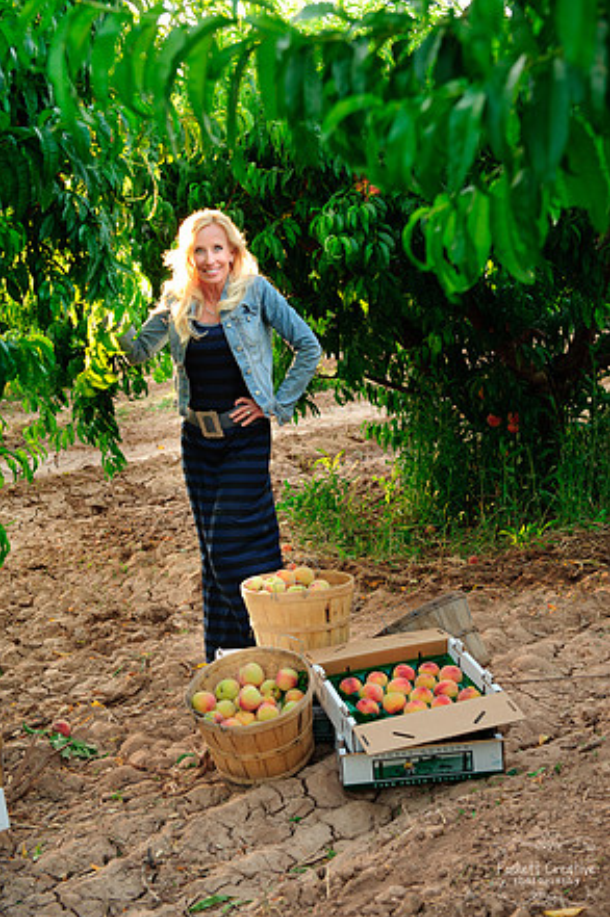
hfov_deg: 27.5
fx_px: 1248
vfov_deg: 40.4
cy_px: 451
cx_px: 301
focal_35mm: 49
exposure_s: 1/80
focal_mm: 48
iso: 400
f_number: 6.3
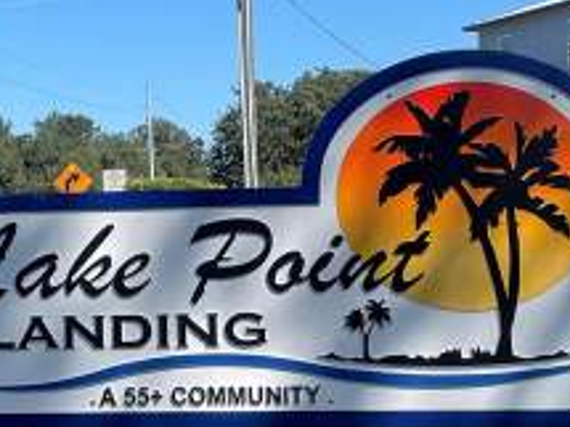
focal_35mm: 93
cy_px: 154
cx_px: 143
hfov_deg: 20.9
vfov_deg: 15.9
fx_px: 1531
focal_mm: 5.1
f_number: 1.6
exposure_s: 1/3086
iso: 32
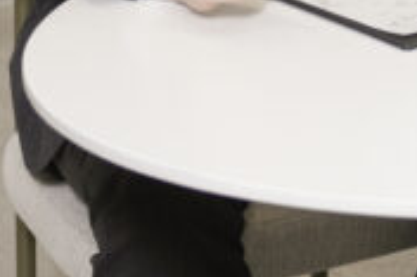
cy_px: -503
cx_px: 642
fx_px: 2222
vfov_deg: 6.6
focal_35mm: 192
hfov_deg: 10.3
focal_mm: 33
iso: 400
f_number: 4
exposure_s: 1/100
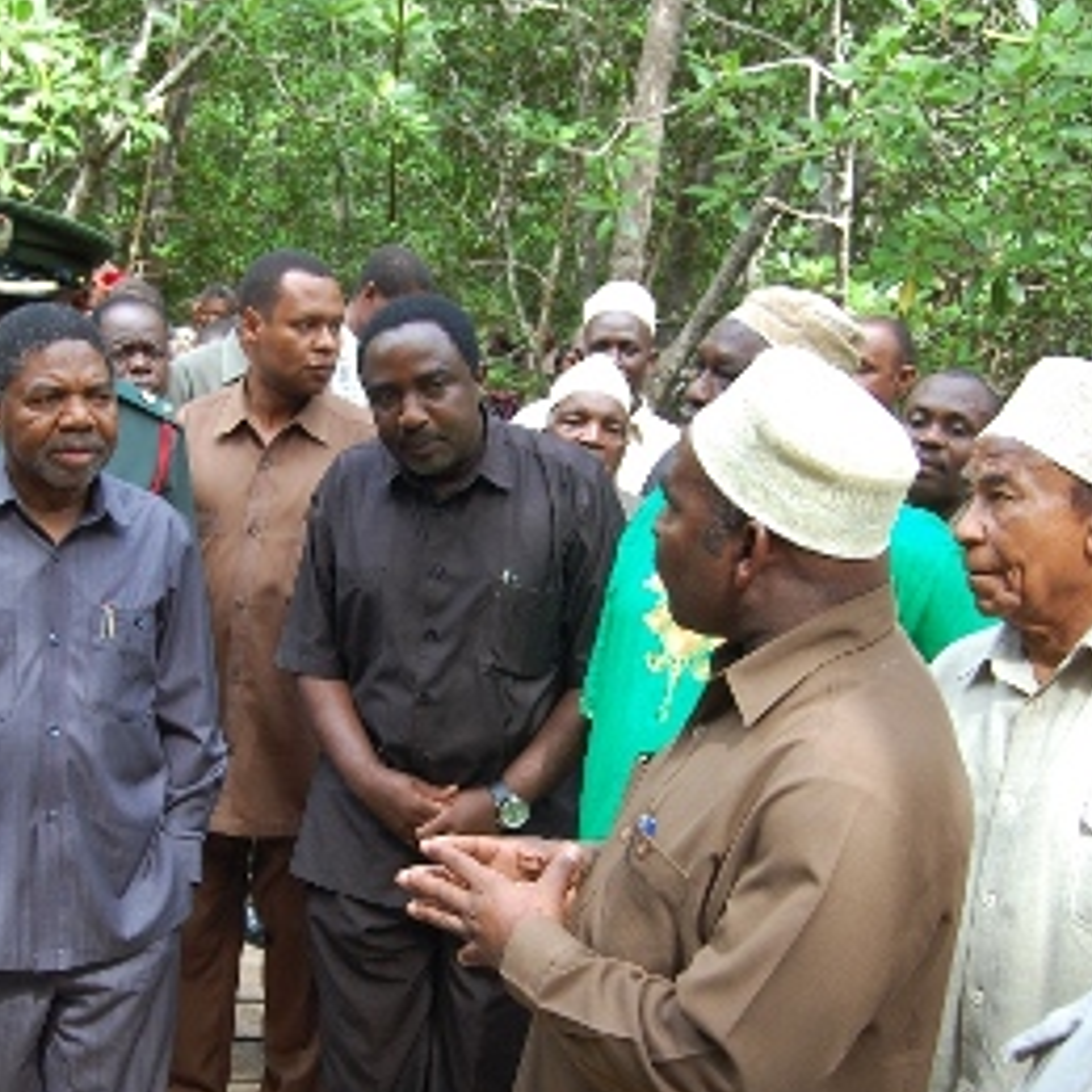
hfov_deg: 34.6
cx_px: 397
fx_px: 1744
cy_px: 697
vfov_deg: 34.6
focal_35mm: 49
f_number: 5
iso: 400
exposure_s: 1/100
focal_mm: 19
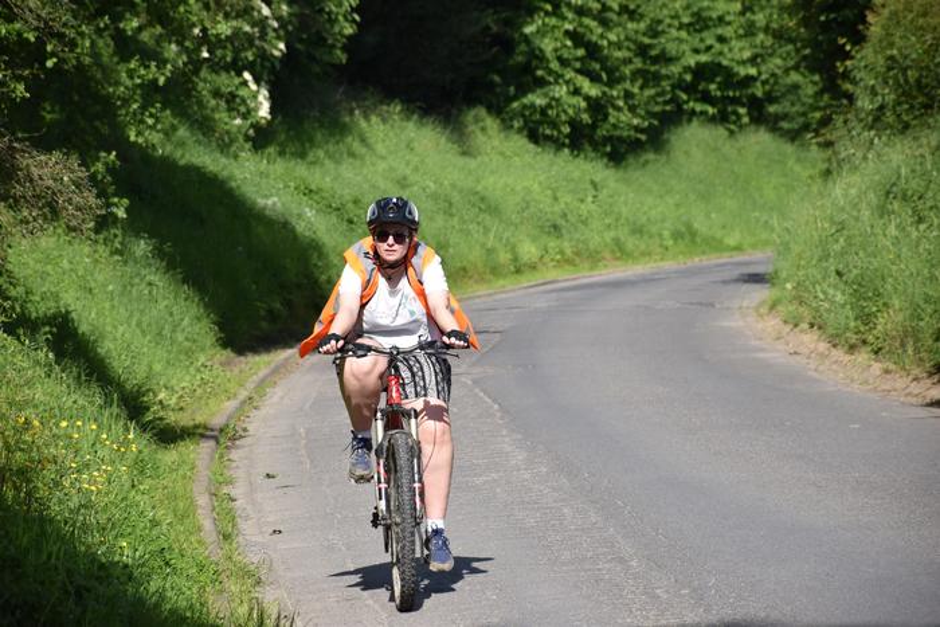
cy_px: 314
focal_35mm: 210
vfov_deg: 6.5
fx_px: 5484
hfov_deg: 9.8
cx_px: 470
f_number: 6.3
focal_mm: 140
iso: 200
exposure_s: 1/640
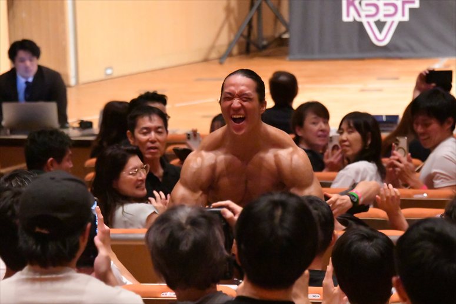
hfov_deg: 9.2
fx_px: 2849
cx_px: 228
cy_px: 152
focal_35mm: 225
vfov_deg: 6.1
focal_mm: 150
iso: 25600
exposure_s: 1/400
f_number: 5.6
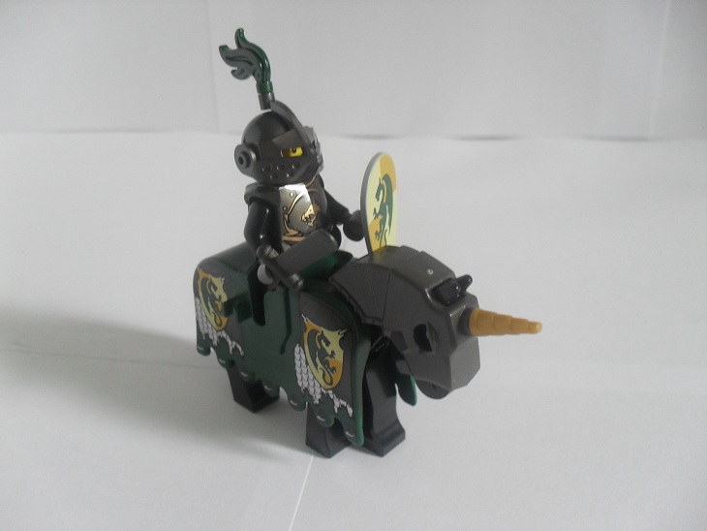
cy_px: 266
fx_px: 715
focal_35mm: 35
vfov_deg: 40.7
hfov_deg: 52.6
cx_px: 354
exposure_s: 1/15
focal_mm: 6.3
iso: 200
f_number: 3.2
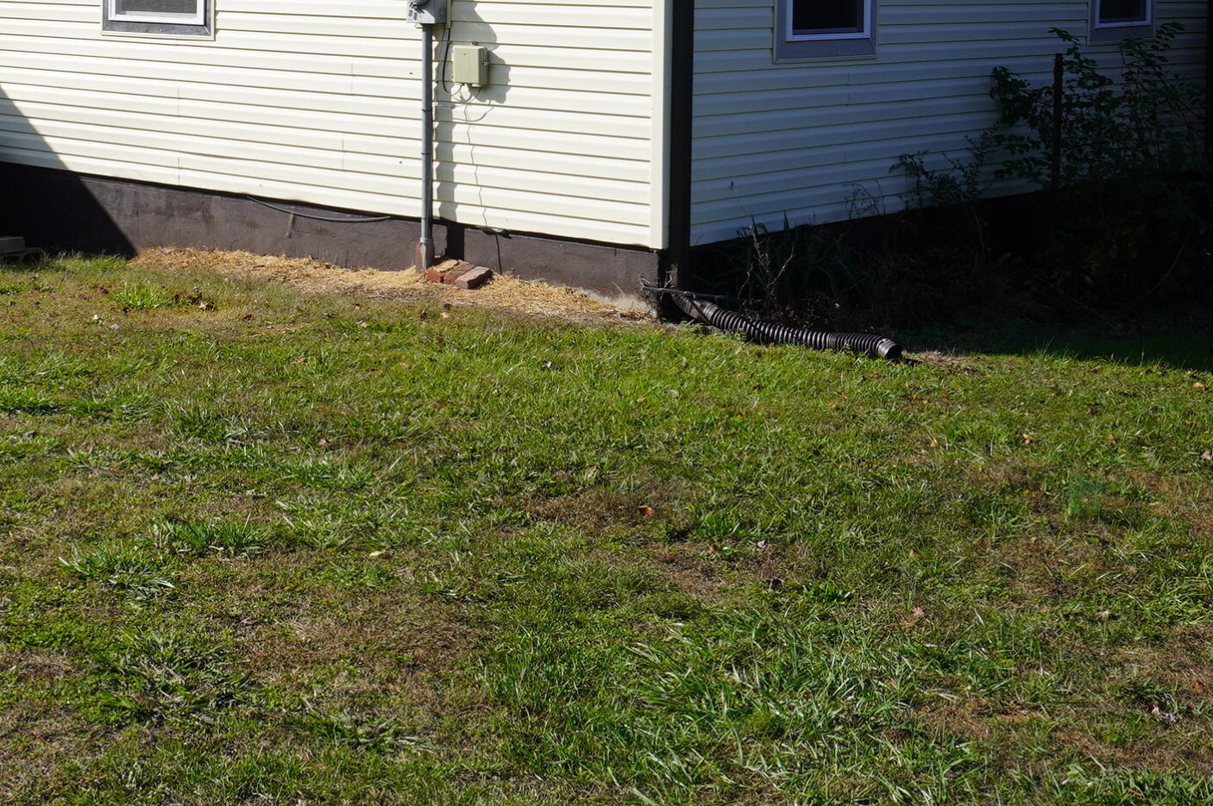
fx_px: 2155
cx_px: 224
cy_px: 28
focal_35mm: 64
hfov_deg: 30.6
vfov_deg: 20.6
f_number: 10
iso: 100
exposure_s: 1/160
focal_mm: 20
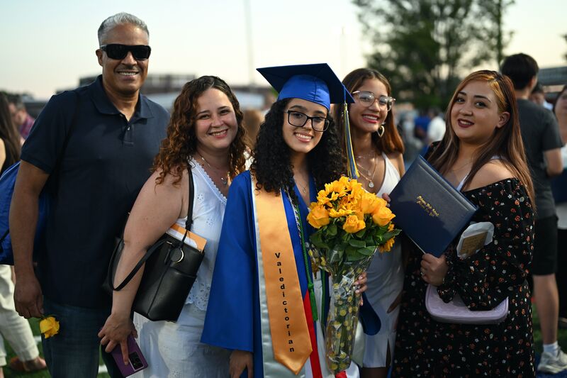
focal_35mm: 50
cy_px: 189
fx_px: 787
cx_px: 284
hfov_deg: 39.6
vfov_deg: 27.0
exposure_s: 1/500
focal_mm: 50
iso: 720
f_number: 1.8
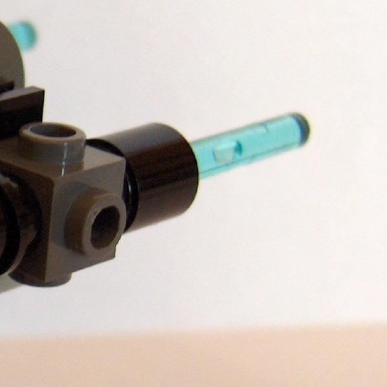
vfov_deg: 14.7
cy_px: 313
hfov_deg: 14.1
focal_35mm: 118
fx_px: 1493
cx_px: -135
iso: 200
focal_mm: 8
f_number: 2.8
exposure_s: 1/64.4
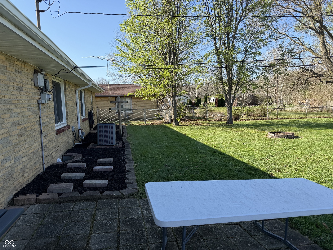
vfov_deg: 56.8
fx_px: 231
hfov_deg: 71.6
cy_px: 125
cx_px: 166
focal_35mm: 24
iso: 100
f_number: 1.78
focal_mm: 6.76
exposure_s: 1/2053
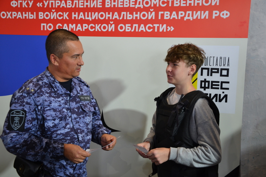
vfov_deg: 28.1
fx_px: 355
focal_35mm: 48
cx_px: 133
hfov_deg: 41.1
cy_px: 88
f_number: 4.2
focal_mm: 32
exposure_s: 1/25
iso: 400
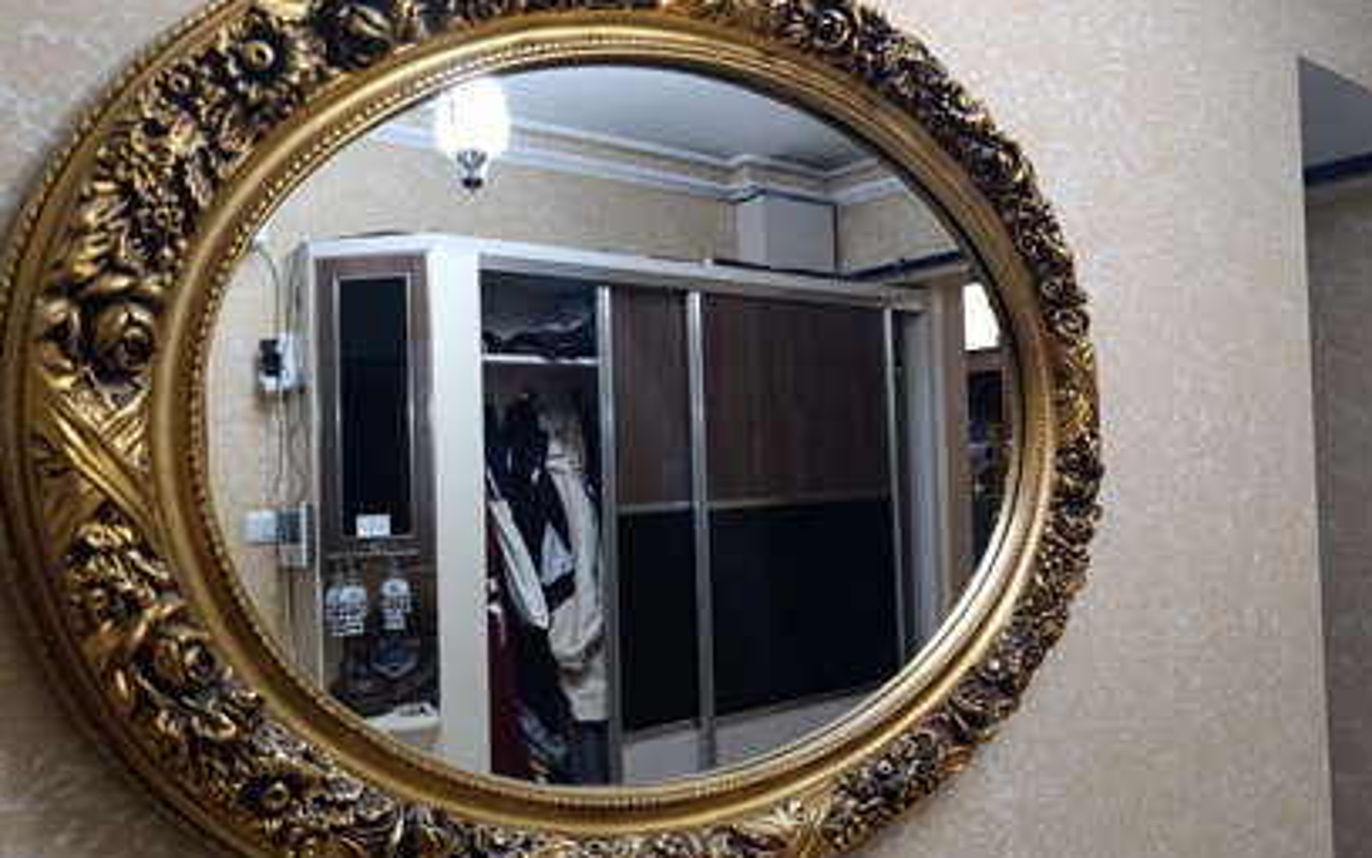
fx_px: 1047
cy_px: 448
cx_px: 723
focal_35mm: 28
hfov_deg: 66.4
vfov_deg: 44.5
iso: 1250
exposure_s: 1/25
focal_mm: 6.14
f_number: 1.6
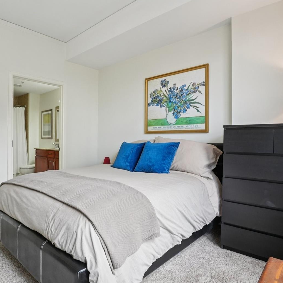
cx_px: 112
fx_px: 200
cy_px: 143
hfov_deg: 69.7
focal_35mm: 22
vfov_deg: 70.5
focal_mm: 11
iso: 320
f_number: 8
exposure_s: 1/30
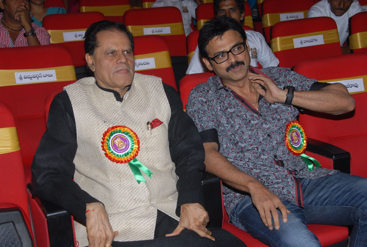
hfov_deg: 35.0
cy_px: 124
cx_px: 184
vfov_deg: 23.9
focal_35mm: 57
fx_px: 582
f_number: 7.1
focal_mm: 38
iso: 200
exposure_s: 1/125
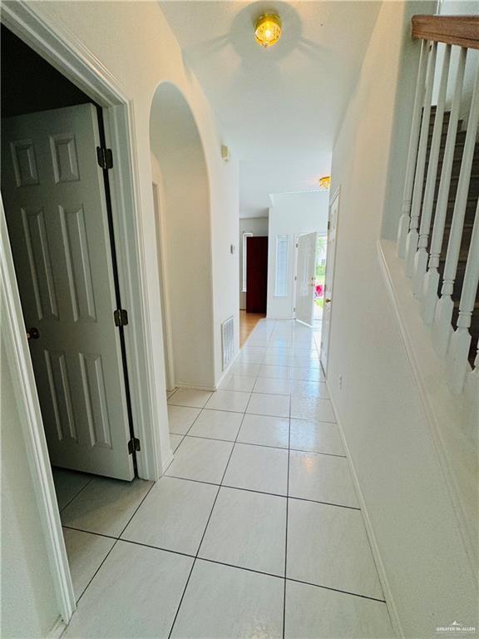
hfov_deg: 85.7
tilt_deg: -11.0
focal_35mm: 14
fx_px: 258
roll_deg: +0.6
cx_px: 240
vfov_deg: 102.1
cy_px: 320
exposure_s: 1/120
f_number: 2.2
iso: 125
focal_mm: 2.22
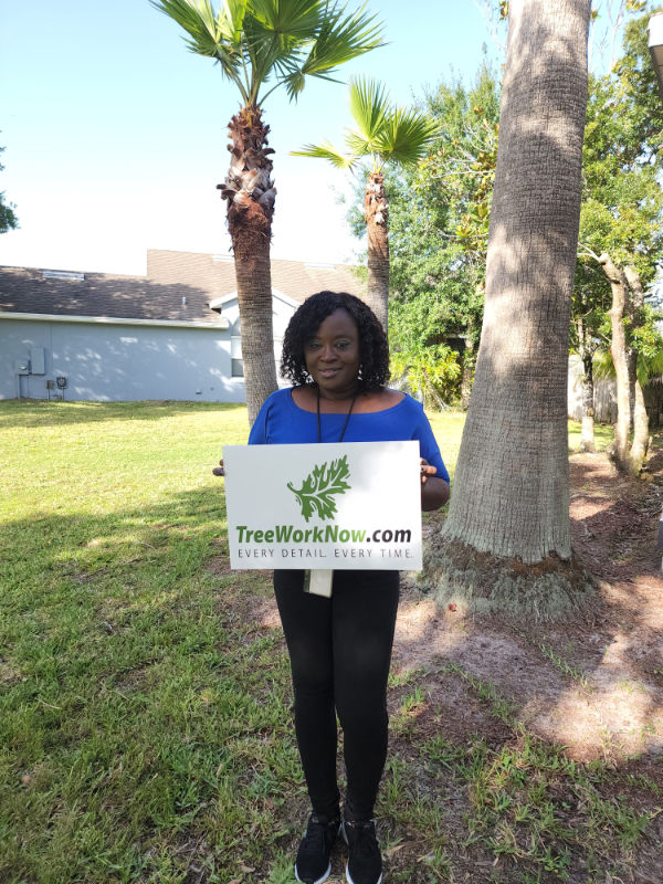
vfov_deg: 73.9
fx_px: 587
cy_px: 442
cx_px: 332
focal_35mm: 23
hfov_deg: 58.9
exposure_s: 1/159
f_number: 1.8
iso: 12
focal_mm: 6.4
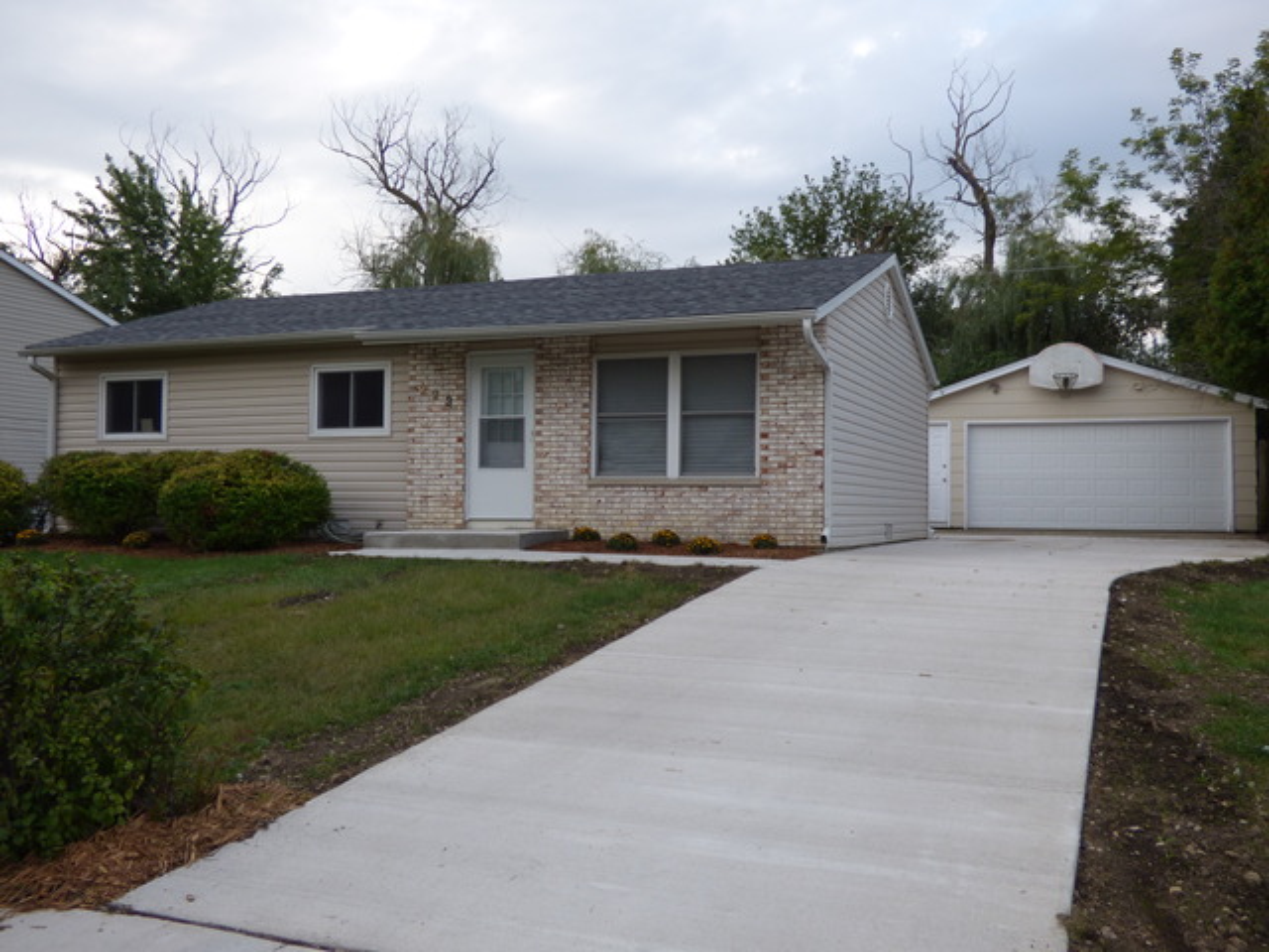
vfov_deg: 44.2
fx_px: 1173
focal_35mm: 32
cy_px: 476
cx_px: 634
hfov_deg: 56.8
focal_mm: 5.78
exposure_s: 1/500
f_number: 3.4
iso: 100
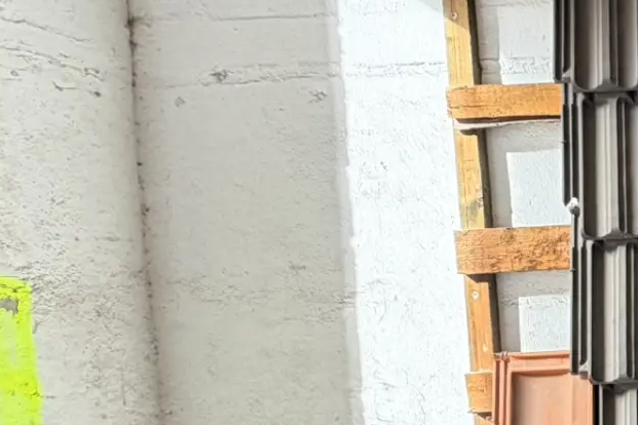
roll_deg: +2.0
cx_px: 961
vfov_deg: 29.5
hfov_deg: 28.3
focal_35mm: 45
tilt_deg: -1.9
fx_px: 797
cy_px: 305
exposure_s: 1/121
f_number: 2.2
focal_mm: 2.22
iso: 250
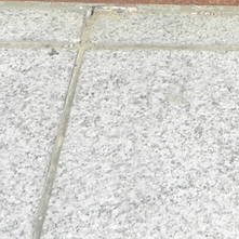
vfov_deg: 11.7
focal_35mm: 133
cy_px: -244
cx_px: 293
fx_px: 1039
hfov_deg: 12.8
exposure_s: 1/100
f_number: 5.6
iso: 64
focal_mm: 4.6
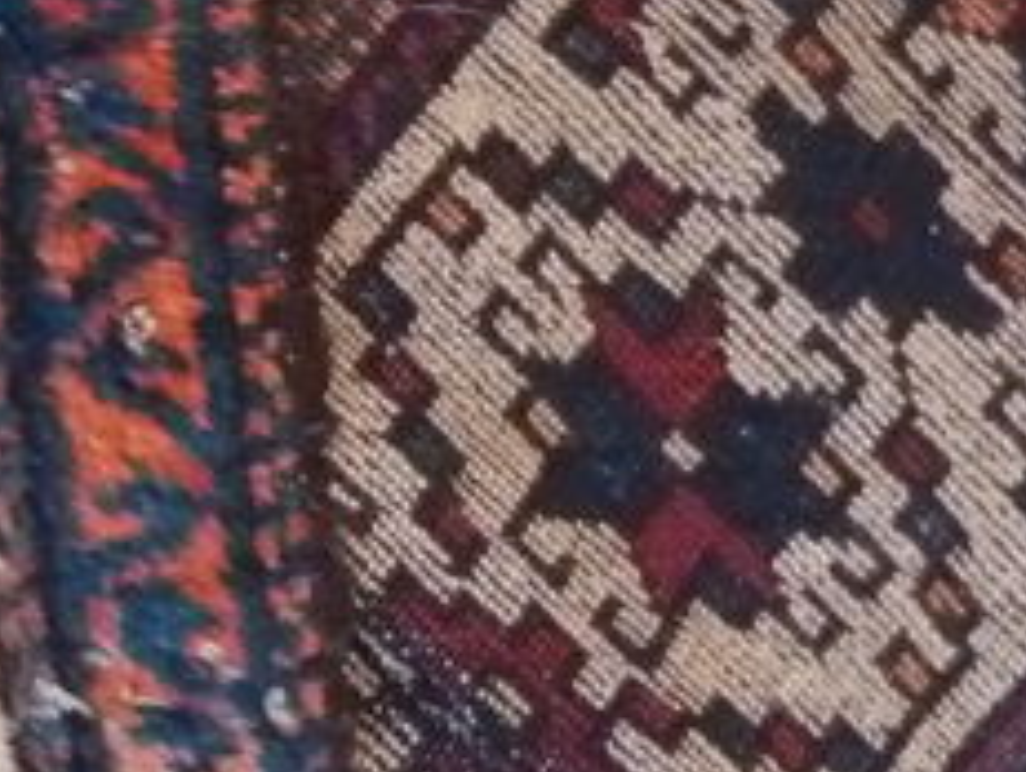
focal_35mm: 108
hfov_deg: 16.6
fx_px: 3206
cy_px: 537
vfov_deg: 13.7
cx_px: -480
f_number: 3.3
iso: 800
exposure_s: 1/30
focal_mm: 4.1
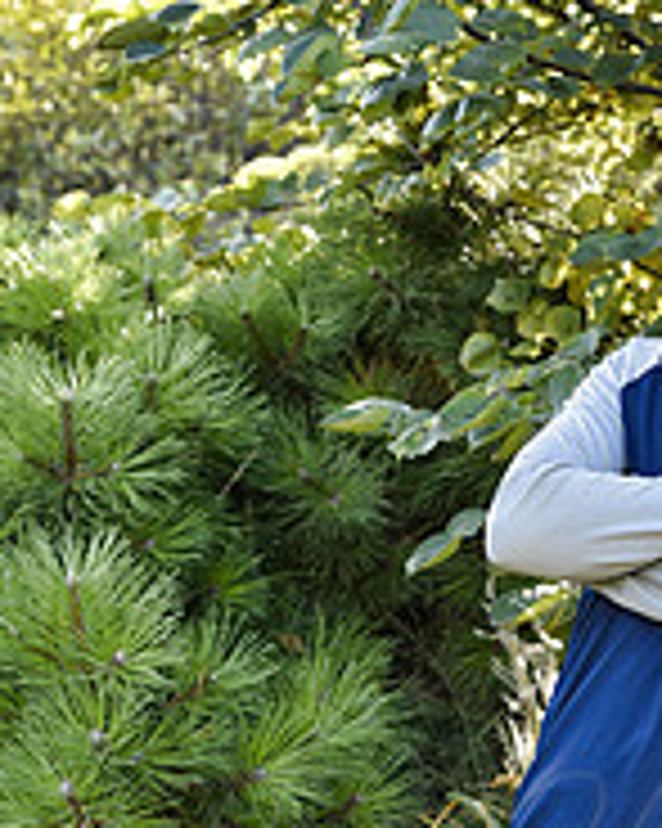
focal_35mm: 115
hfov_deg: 13.3
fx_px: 2819
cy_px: 868
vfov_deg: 16.3
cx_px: 621
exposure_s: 1/80
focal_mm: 50
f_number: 5
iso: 200
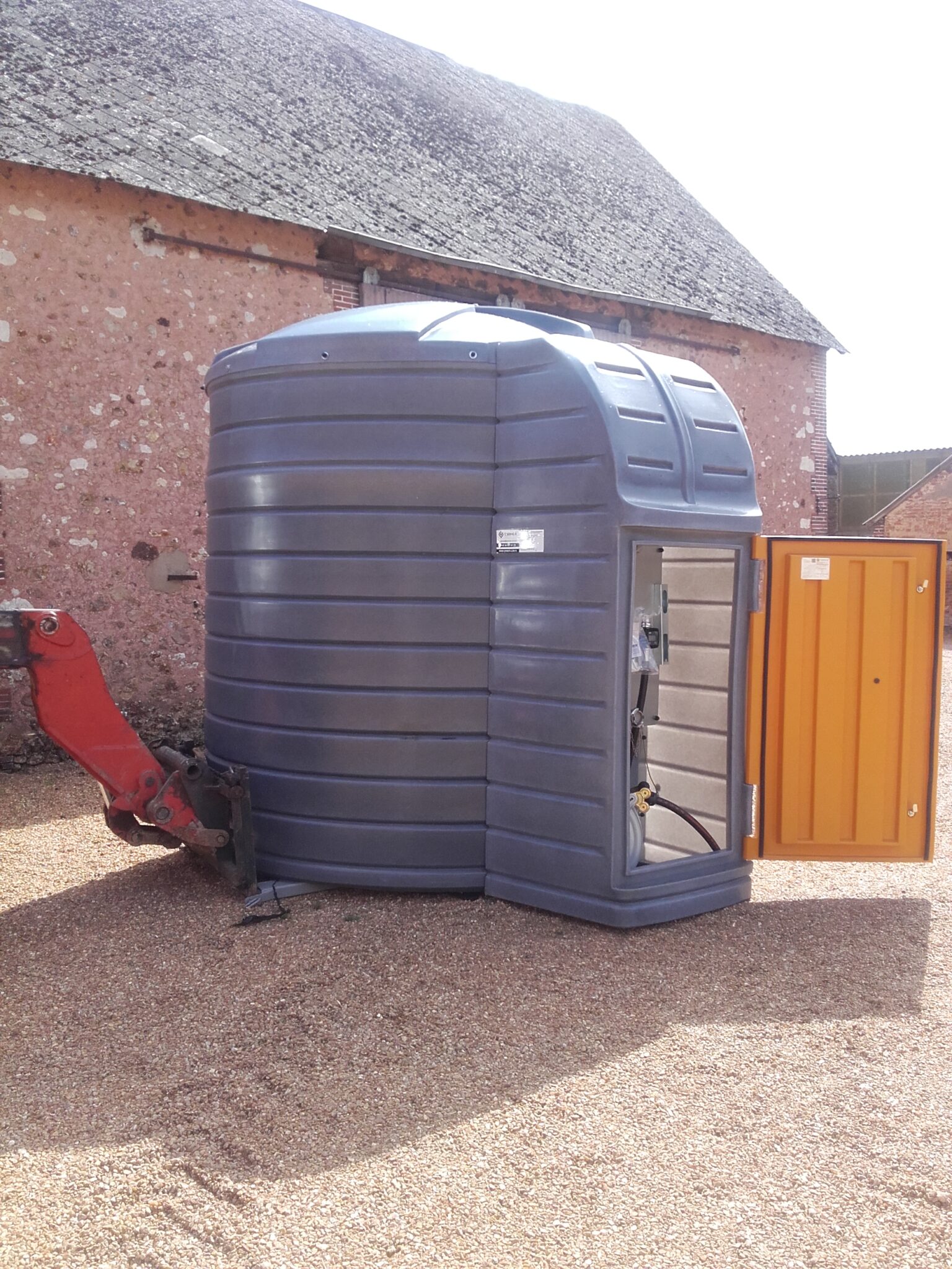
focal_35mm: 31
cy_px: 634
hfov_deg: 45.4
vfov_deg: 58.4
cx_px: 476
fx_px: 1137
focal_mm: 3.31
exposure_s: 1/500
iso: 50
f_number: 2.2
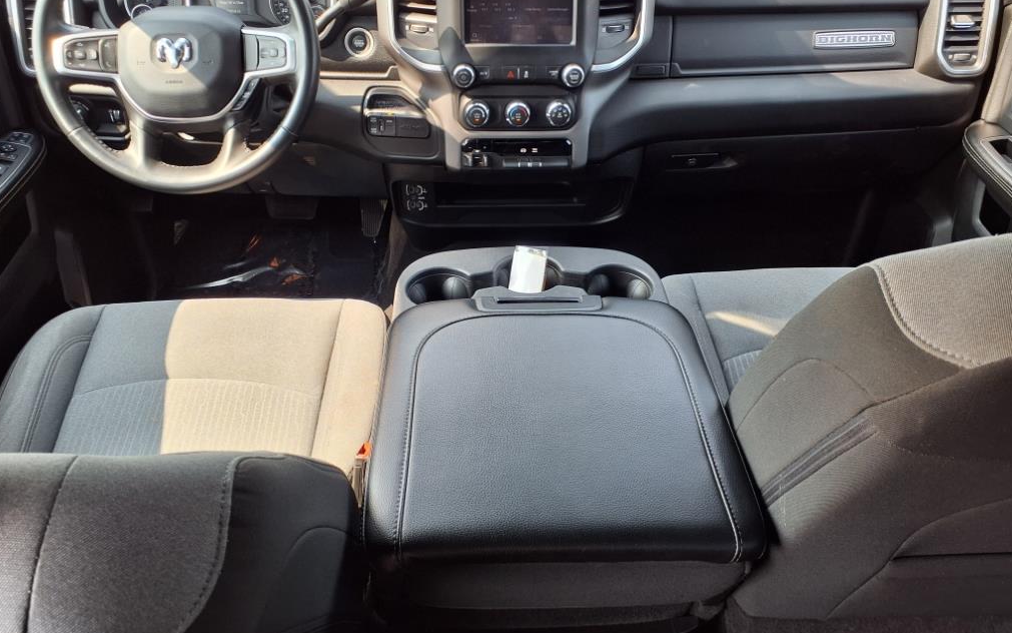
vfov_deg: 43.1
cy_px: 279
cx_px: 505
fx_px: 800
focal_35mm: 29
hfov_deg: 64.6
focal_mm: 3.58
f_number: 1.9
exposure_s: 1/141
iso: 40
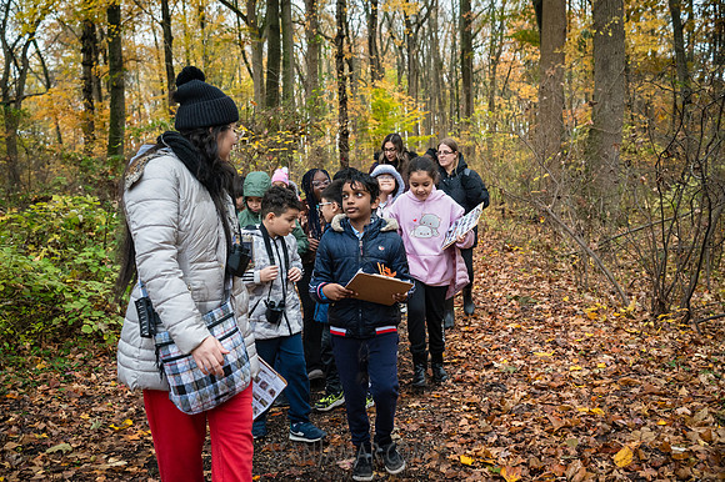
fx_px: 704
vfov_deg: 37.8
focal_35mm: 35
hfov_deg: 54.5
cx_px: 362
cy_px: 241
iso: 4000
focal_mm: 35
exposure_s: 1/160
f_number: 4
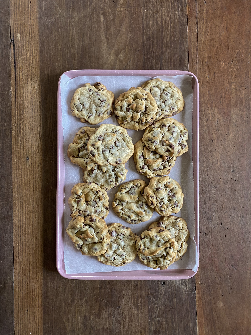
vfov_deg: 67.3
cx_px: 126
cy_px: 168
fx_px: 251
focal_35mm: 26
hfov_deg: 53.1
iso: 125
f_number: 1.8
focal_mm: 4.25
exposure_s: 1/80
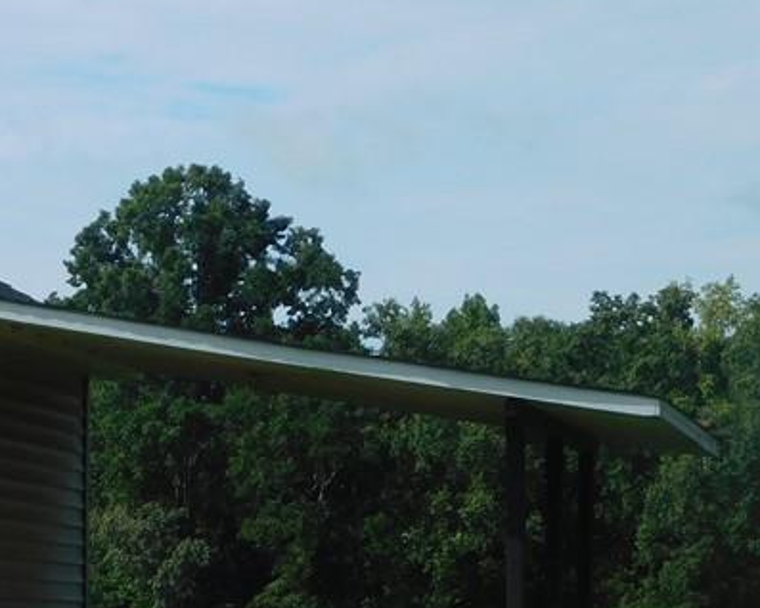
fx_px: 3736
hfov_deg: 11.5
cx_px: -4
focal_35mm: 166
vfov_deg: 9.3
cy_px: 564
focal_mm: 11.7
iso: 125
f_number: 4.2
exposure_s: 1/1000
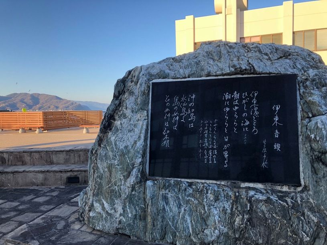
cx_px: 164
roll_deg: +1.5
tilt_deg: -1.6
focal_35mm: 28
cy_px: 122
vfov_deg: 49.7
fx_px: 264
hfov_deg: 63.5
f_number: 1.8
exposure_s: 1/302
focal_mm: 3.99
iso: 20
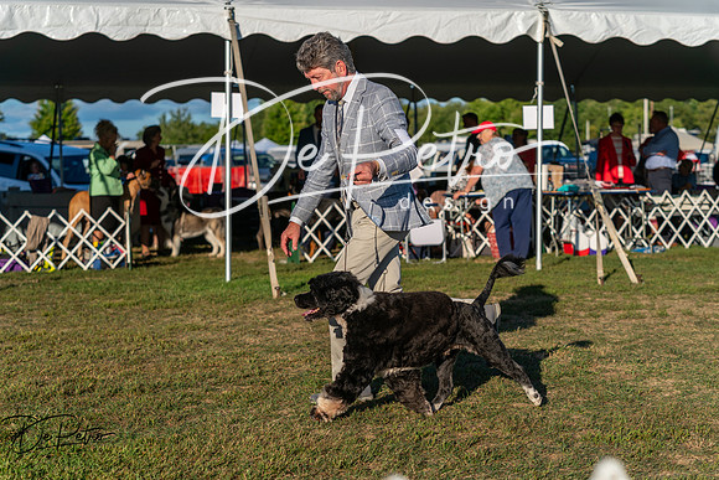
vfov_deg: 18.2
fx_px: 1498
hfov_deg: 27.0
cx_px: 360
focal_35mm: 75
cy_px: 240
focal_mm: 75
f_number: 4.5
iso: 100
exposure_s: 1/1250
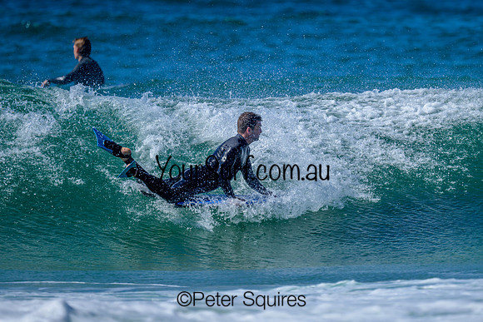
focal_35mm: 931
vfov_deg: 1.5
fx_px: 12493
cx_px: 281
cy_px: 158
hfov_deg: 2.2
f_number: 6.3
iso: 220
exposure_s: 1/2000
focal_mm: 800
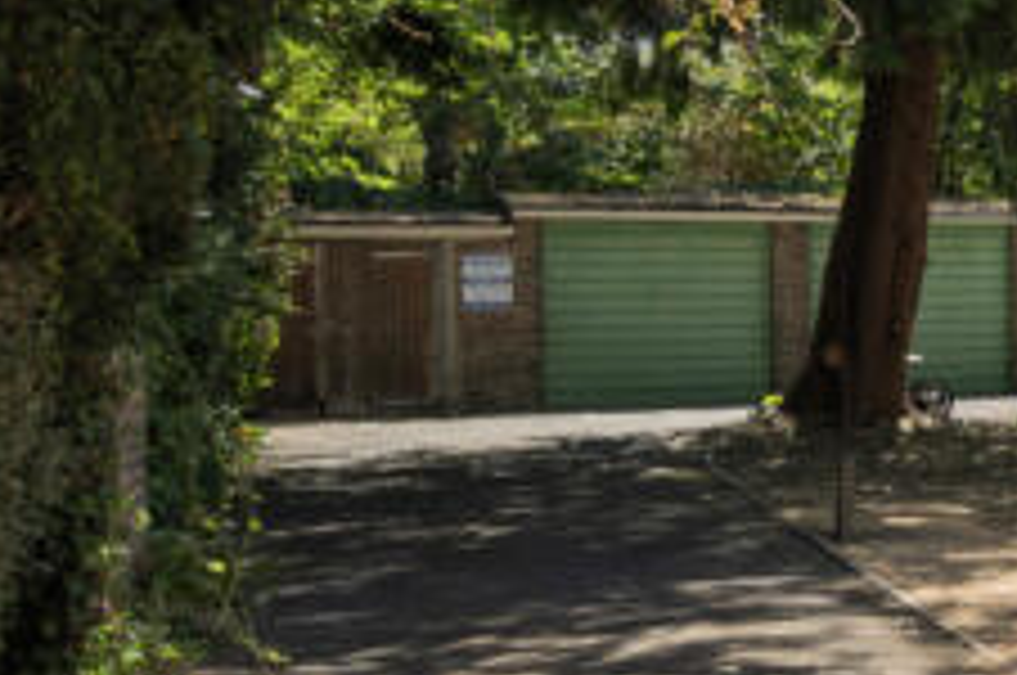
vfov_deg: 19.2
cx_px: 2079
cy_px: 160
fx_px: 1982
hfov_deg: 18.2
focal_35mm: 70
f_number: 8
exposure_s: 1/125
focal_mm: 15.5
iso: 200
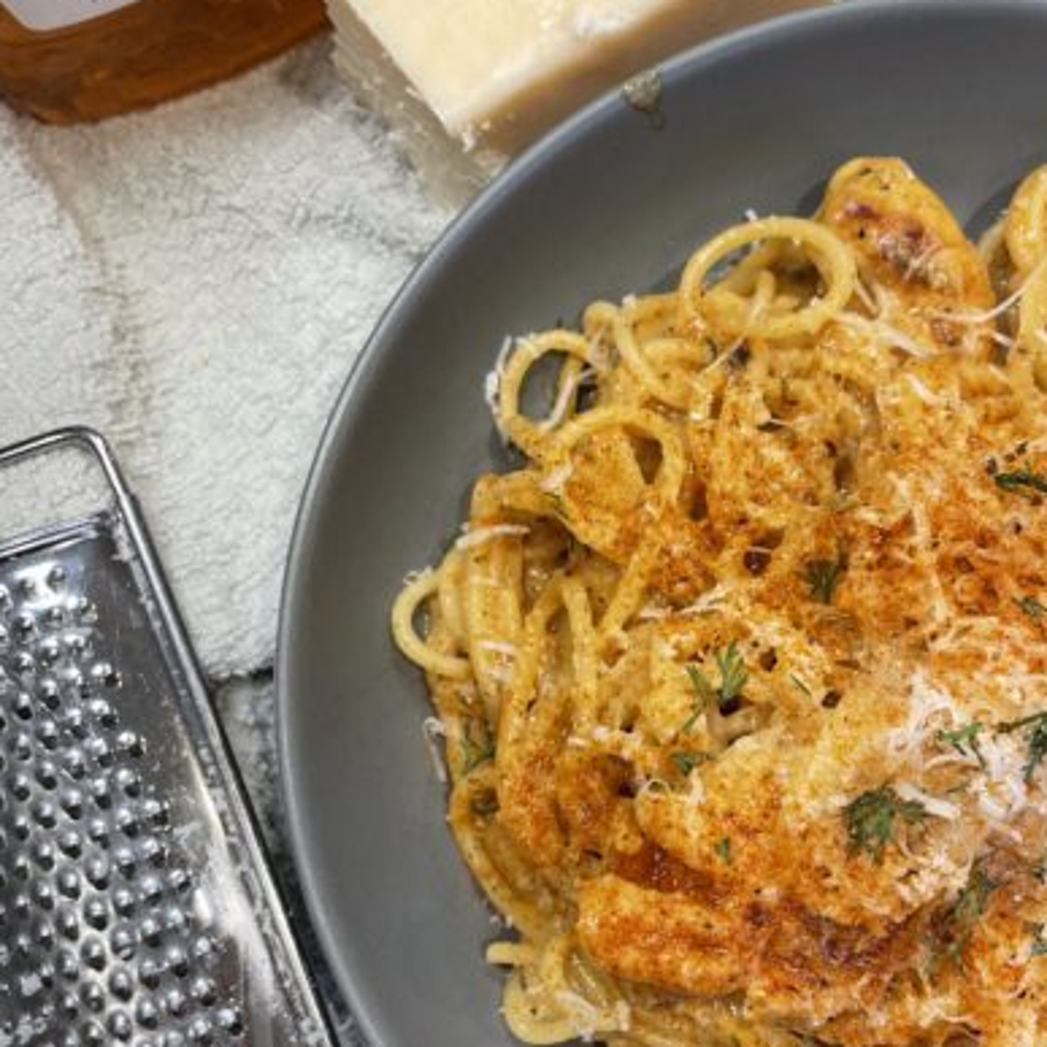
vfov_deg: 43.8
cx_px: 641
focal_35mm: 38
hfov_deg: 43.6
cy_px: 544
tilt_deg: -82.4
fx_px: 1300
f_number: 1.6
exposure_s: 1/120
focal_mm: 4.2
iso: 125
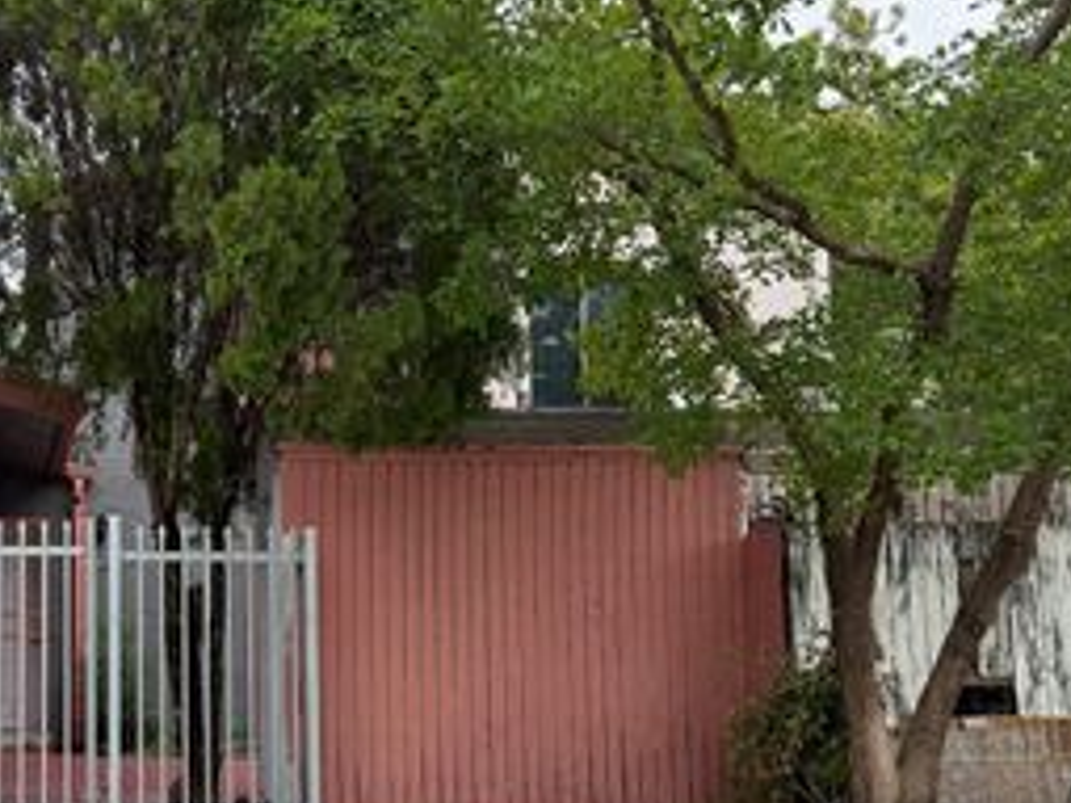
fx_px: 1453
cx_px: 172
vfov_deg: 30.7
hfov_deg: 38.5
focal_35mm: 47
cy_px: 494
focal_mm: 6.76
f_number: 1.78
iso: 100
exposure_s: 1/1653
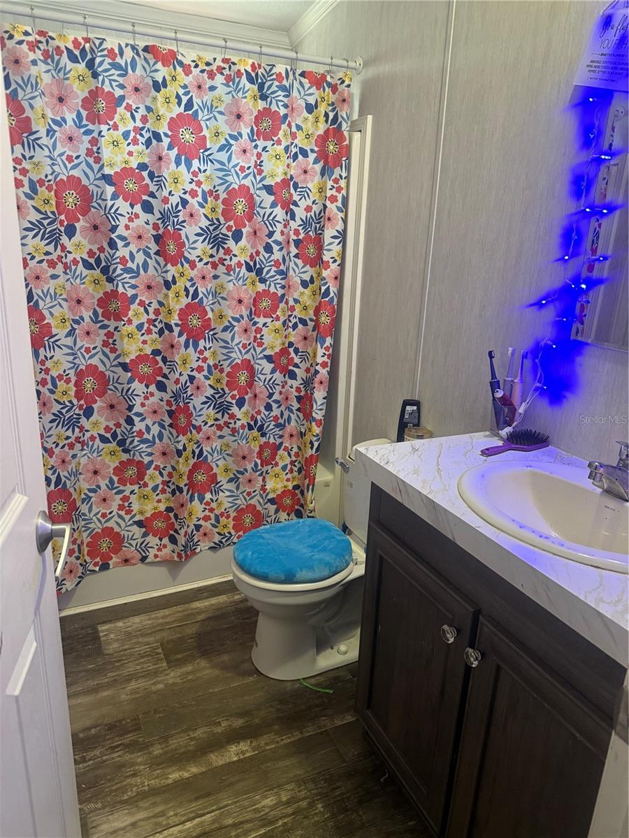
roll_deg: -2.0
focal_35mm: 24
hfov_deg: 56.8
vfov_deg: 71.6
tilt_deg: -16.4
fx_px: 581
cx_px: 314
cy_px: 419
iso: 400
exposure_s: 1/60
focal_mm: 6.76
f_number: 1.78
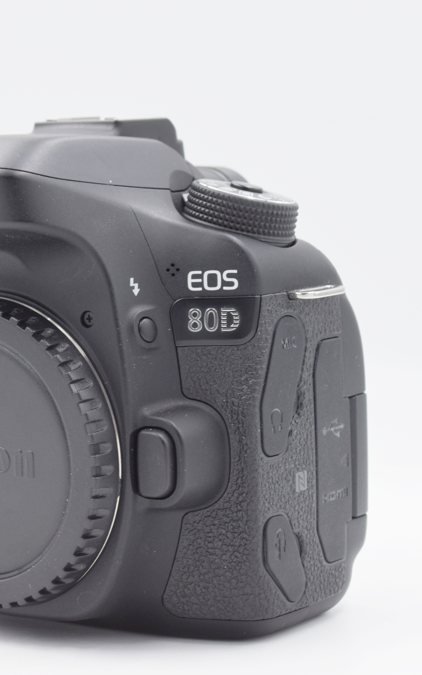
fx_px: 2025
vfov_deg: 18.9
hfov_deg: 11.8
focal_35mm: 110
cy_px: 338
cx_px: 39
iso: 400
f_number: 8
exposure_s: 1/100
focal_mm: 48
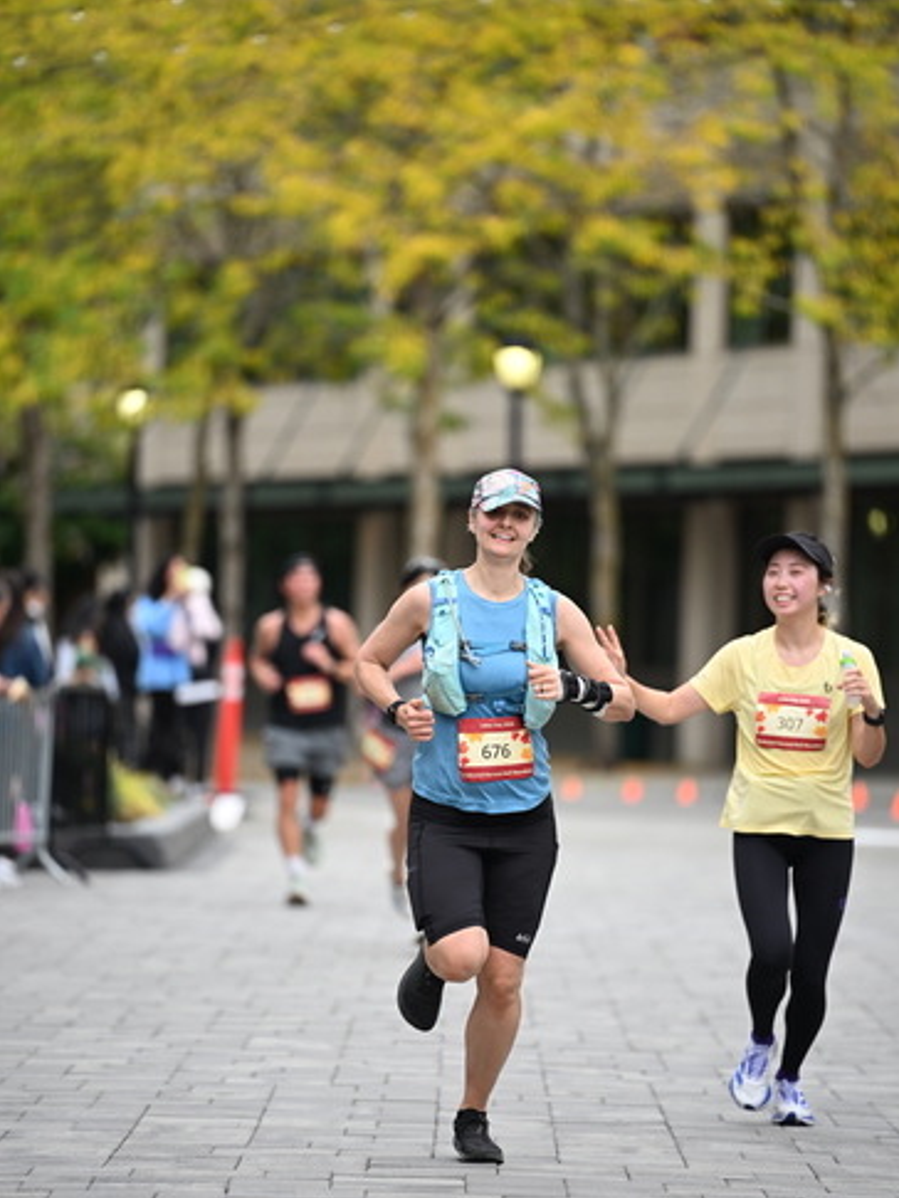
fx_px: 7545
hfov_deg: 6.8
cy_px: 677
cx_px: 451
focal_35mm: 218
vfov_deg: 9.1
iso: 640
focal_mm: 200
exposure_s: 1/2000
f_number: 2.8
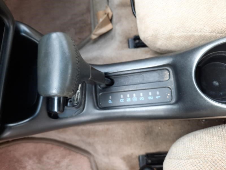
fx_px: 163
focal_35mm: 25
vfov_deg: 54.9
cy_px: 85
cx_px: 113
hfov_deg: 69.4
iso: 50
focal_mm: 4.6
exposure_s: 1/60
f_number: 2
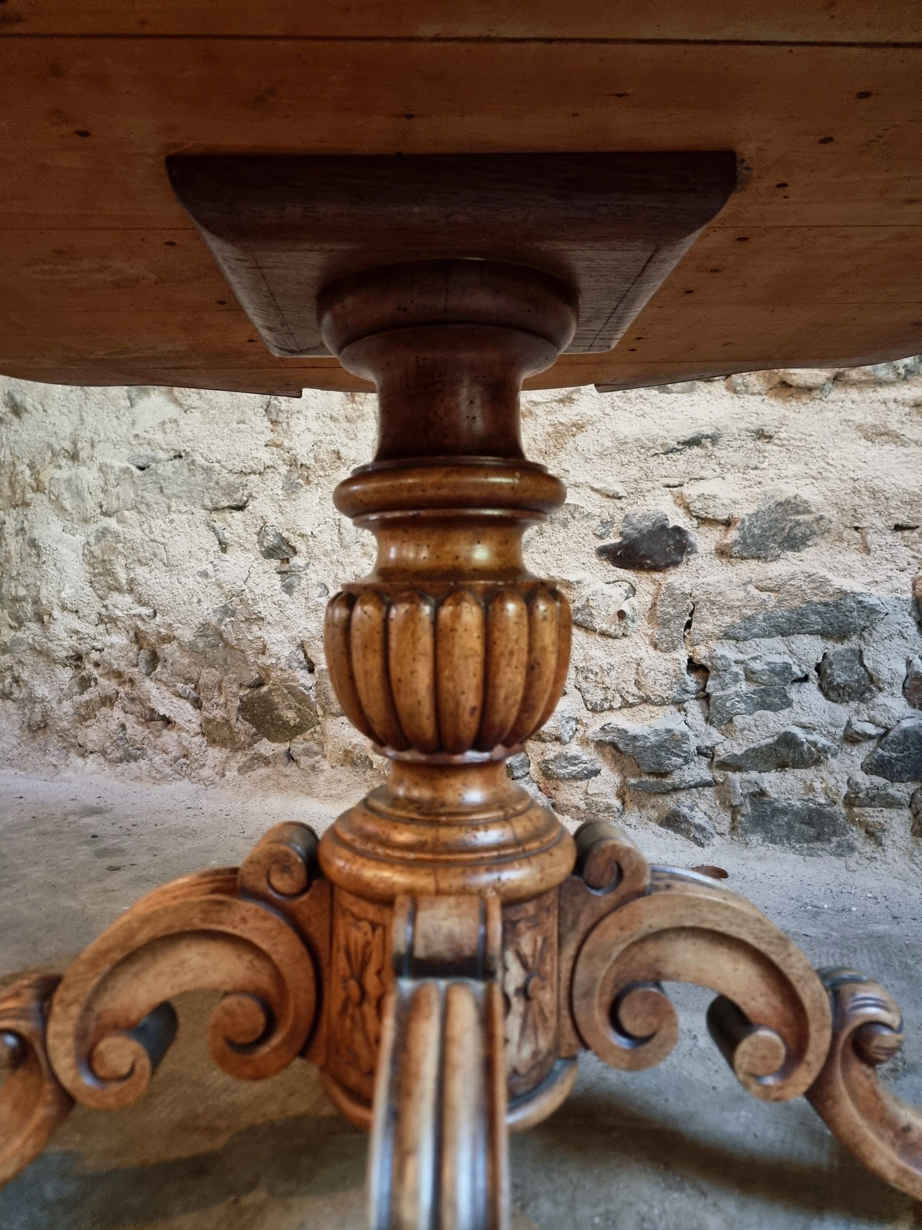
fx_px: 852
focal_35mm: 24
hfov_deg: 56.8
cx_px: 461
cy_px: 615
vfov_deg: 71.6
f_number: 1.8
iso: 640
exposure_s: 1/25
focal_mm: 6.7
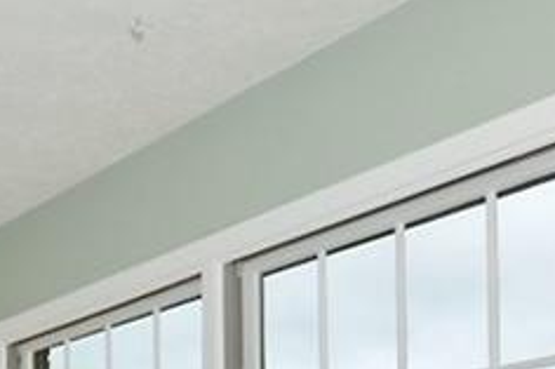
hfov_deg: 25.6
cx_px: -207
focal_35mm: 65
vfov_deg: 18.3
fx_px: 1001
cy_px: 569
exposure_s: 1/125
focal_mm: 10
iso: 400
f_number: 5.6
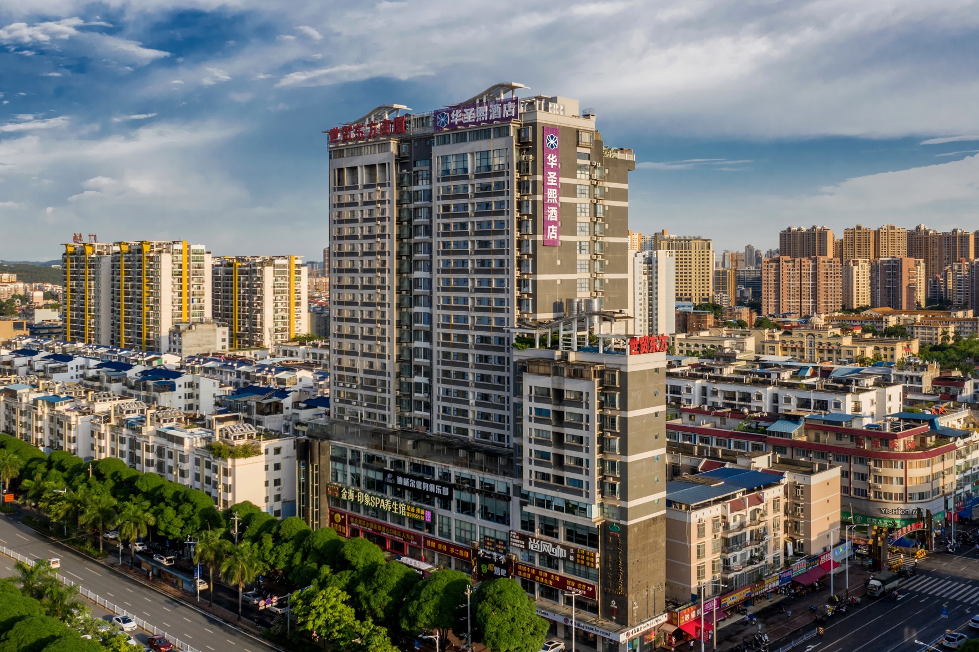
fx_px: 761
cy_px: 326
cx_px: 490
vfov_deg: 46.4
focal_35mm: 28
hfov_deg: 65.5
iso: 100
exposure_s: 1/400
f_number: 5
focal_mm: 10.26
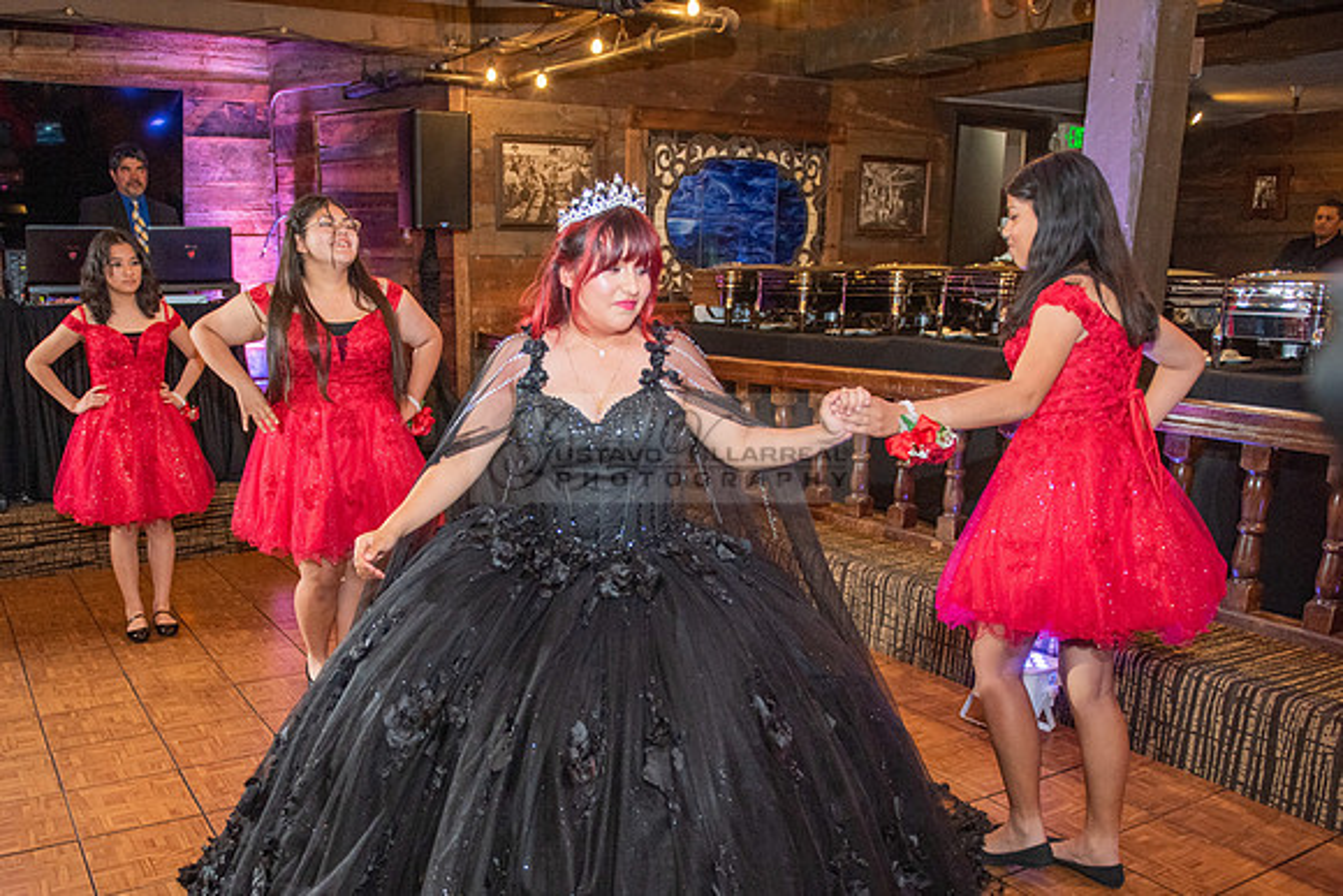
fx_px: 1139
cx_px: 563
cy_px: 570
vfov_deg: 42.5
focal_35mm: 31
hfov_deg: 60.7
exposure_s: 1/160
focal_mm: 24
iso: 1250
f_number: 2.8
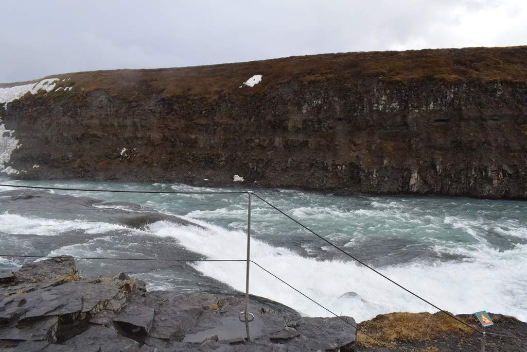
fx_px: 395
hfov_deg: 67.4
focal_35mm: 27
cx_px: 264
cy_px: 176
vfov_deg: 47.9
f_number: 11
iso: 640
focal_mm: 18
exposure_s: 1/500
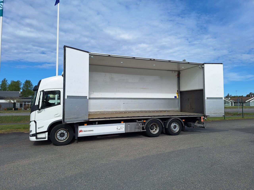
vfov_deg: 58.9
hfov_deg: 73.9
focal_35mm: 23
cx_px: 127
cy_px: 95
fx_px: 169
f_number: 1.8
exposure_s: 1/3125
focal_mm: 5.54
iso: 40
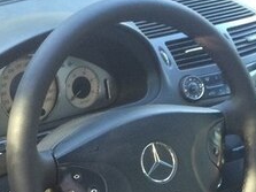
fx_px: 636
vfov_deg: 16.4
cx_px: 156
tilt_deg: -33.8
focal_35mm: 86
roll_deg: -2.0
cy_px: 235
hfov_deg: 22.7
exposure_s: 1/33
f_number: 2.2
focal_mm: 4.15
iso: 80
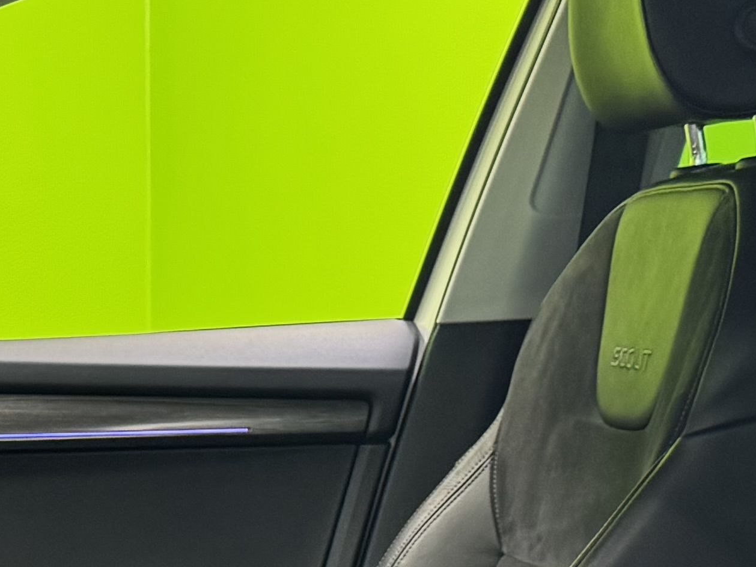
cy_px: 749
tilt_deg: -10.4
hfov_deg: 17.8
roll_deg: +0.7
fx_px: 2380
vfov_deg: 13.1
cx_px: 115
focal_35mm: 109
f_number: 1.78
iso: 250
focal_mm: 6.76
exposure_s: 1/50
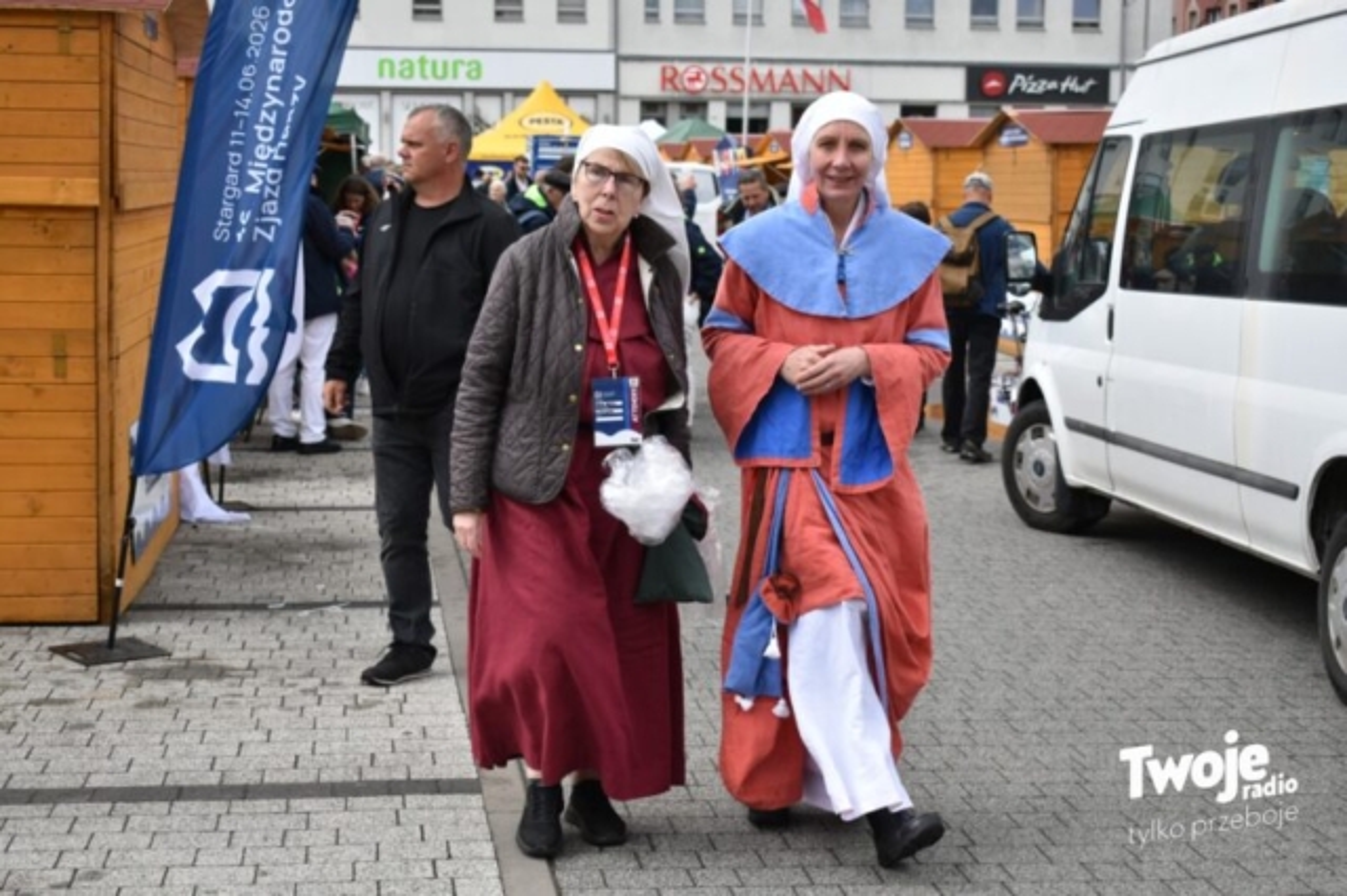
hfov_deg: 35.1
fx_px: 2132
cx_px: 674
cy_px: 448
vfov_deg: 23.8
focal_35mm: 57
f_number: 5
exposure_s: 1/1250
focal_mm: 38
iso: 400
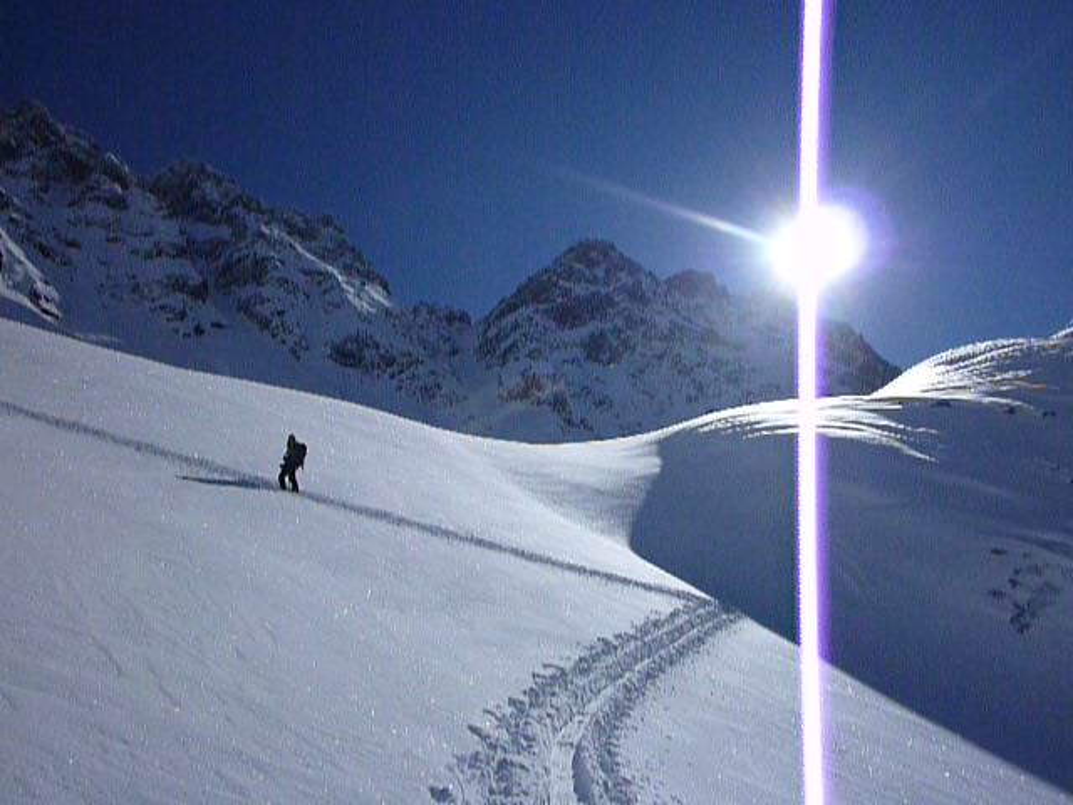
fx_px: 899
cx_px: 536
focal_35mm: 29
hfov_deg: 61.7
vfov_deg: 48.2
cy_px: 402
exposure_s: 1/2500
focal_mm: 5.2
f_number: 11
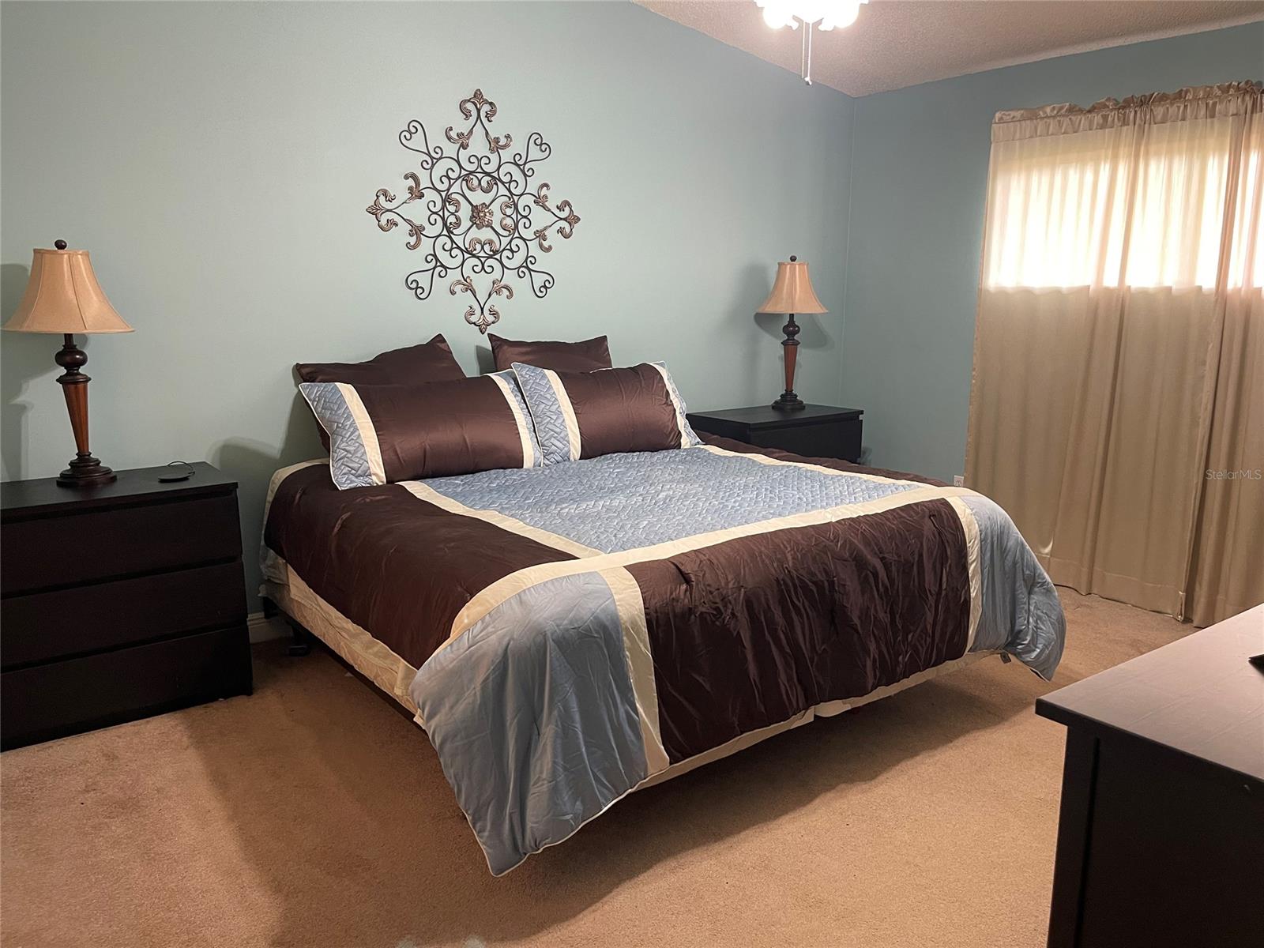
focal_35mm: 26
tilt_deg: -11.3
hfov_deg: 67.3
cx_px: 632
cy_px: 474
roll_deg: +0.4
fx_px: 949
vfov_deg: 53.1
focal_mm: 5.1
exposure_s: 1/60
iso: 320
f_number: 1.6
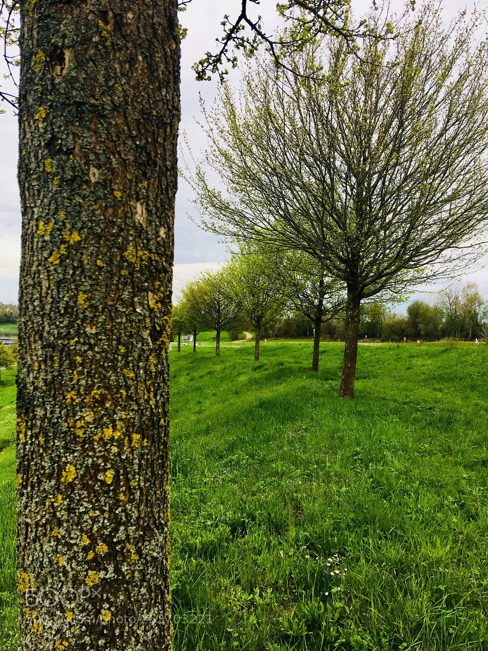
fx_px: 545
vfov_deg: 61.7
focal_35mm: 29
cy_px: 326
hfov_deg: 48.2
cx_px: 244
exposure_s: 1/240
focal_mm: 4.15
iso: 25
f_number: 2.2
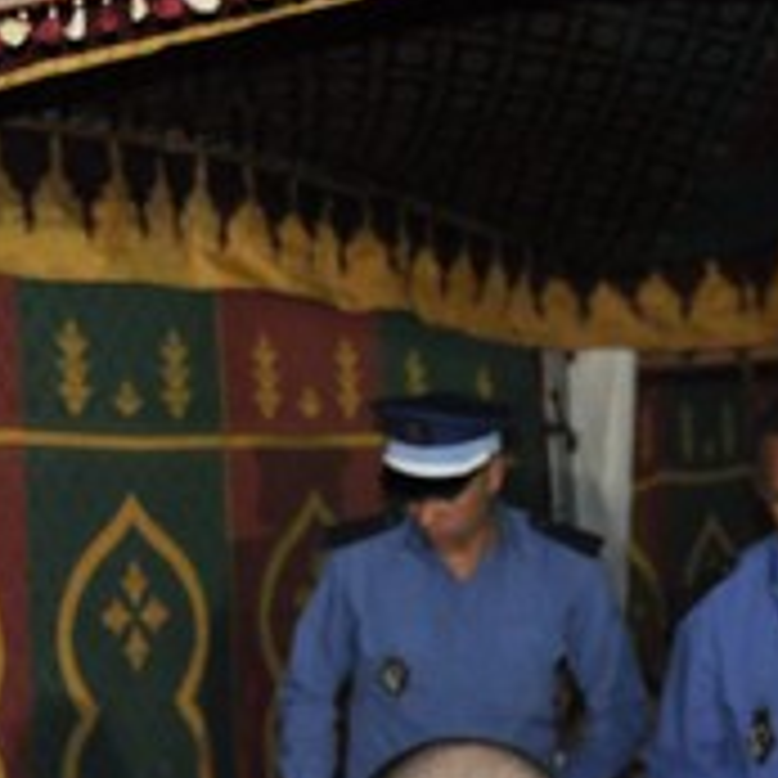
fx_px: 2161
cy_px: 654
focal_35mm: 85
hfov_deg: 20.4
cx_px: 405
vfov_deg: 20.1
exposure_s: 1/60
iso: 800
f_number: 3.5
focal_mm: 18
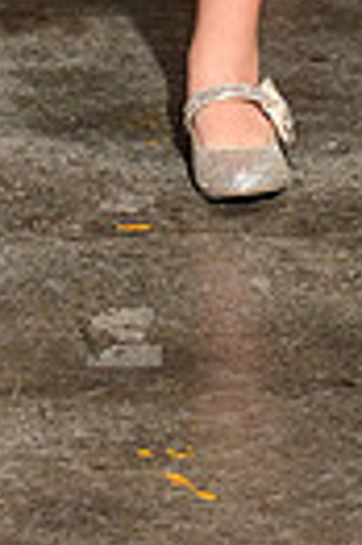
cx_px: 0
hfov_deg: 4.4
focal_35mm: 309
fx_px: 4673
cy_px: -587
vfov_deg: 6.5
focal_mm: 70
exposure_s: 1/160
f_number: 6.3
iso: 1000
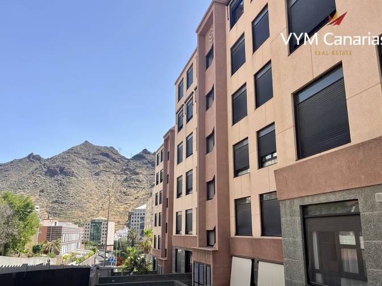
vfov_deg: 48.2
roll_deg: +0.2
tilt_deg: +13.9
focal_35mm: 29
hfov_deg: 61.6
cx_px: 200
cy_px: 151
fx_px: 320
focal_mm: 5.1
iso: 50
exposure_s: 1/2688
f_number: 1.6
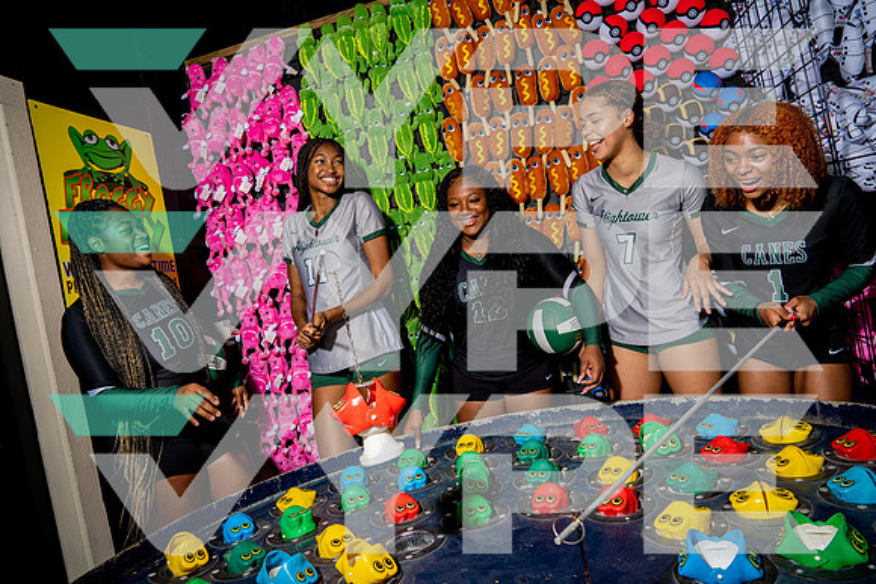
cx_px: 438
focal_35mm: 24
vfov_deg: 53.2
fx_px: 584
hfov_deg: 73.7
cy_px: 292
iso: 100
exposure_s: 1/250
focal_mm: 24
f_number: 7.1
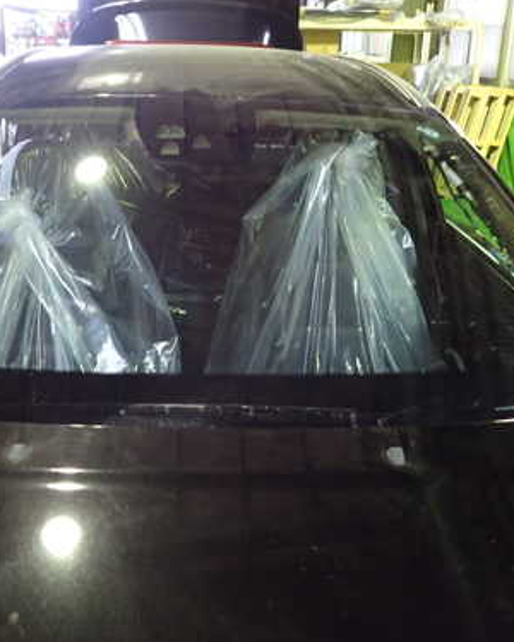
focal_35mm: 39
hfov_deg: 38.1
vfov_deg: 46.8
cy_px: 312
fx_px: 742
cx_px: 204
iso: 640
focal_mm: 4.5
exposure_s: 1/30
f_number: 2
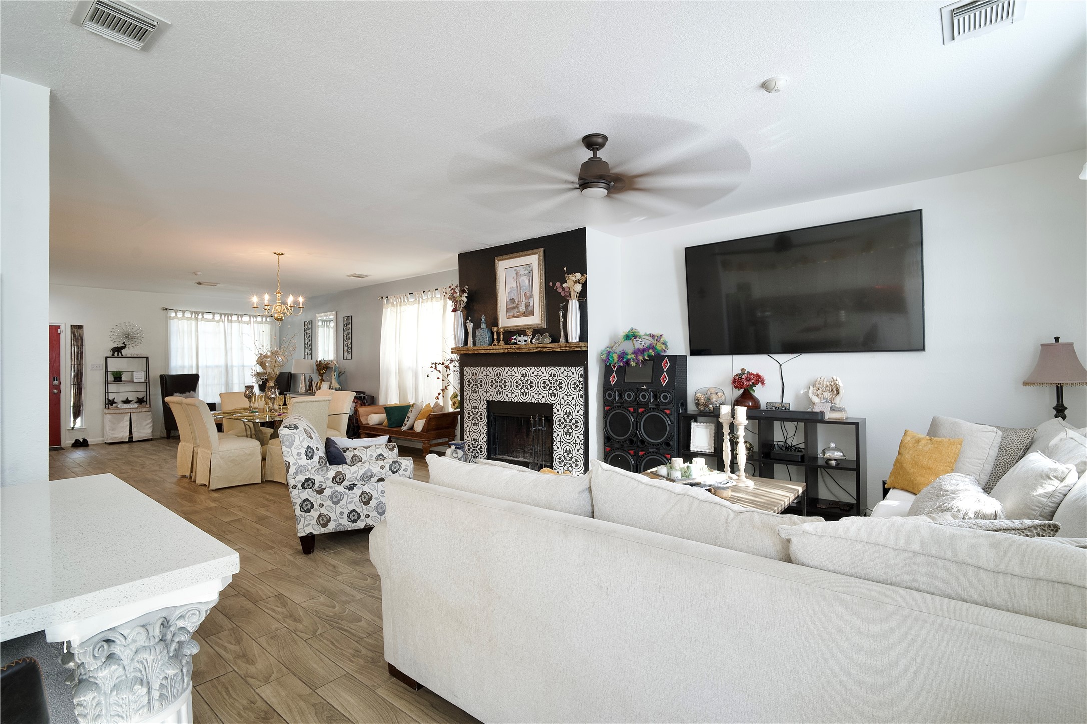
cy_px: 362
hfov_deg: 96.7
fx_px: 483
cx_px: 544
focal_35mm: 16
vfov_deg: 73.7
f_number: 5.6
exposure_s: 1/13
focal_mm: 16
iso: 400
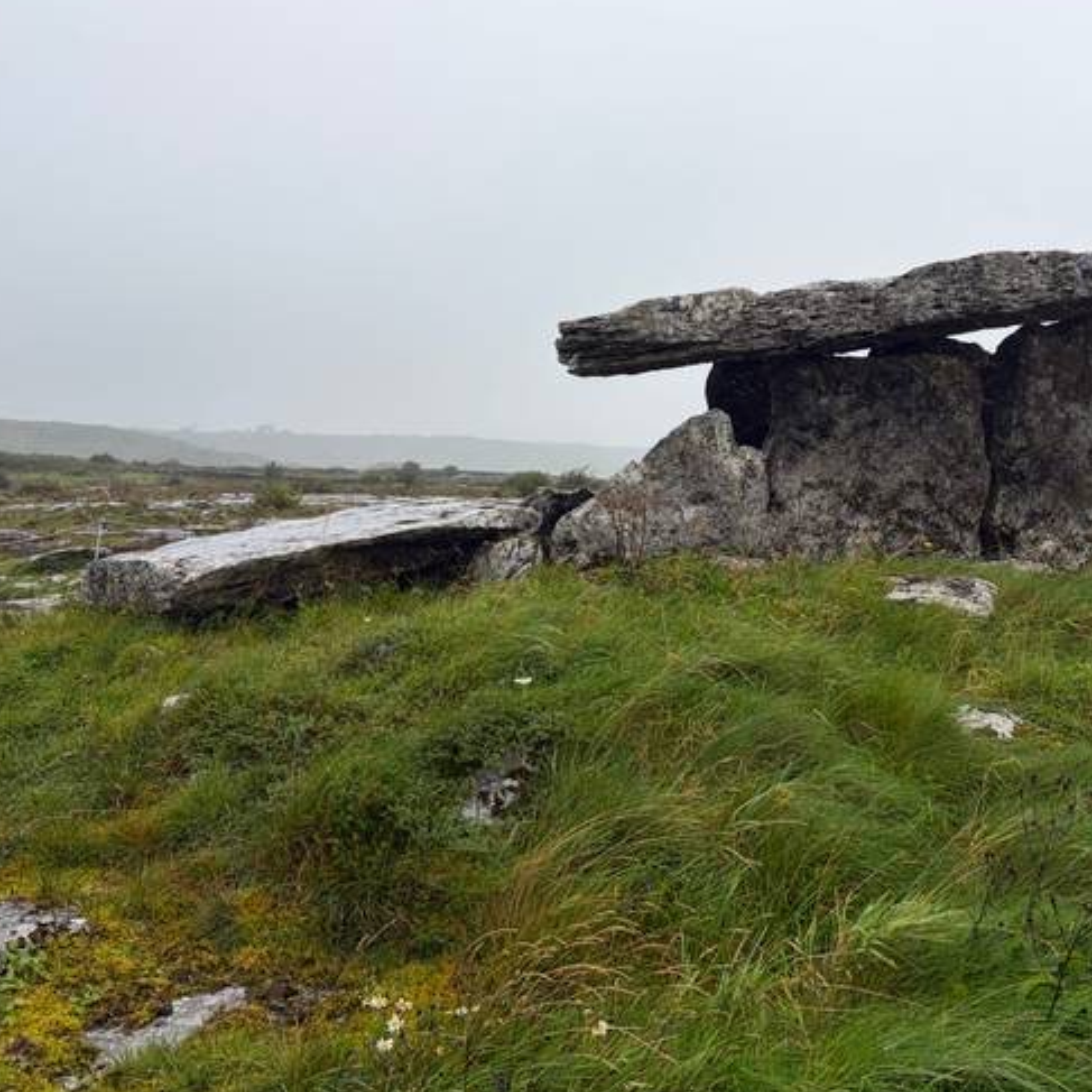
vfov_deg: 48.4
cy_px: 505
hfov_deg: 47.6
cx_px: 735
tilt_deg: -2.1
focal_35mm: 34
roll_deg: -1.4
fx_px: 1213
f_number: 1.6
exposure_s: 1/791
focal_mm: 5.96
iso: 50
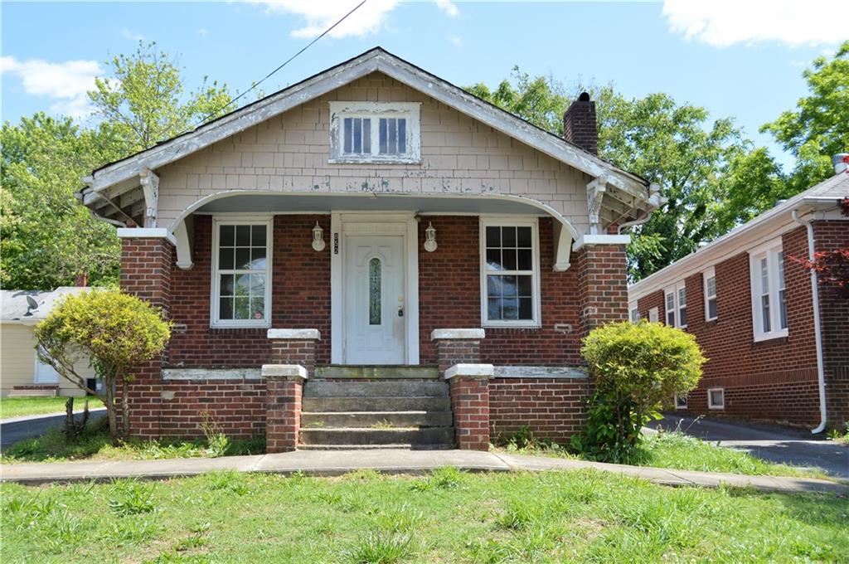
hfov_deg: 53.2
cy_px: 282
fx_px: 848
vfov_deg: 36.8
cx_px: 424
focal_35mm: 36
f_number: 7.1
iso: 100
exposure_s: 1/200
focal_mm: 24
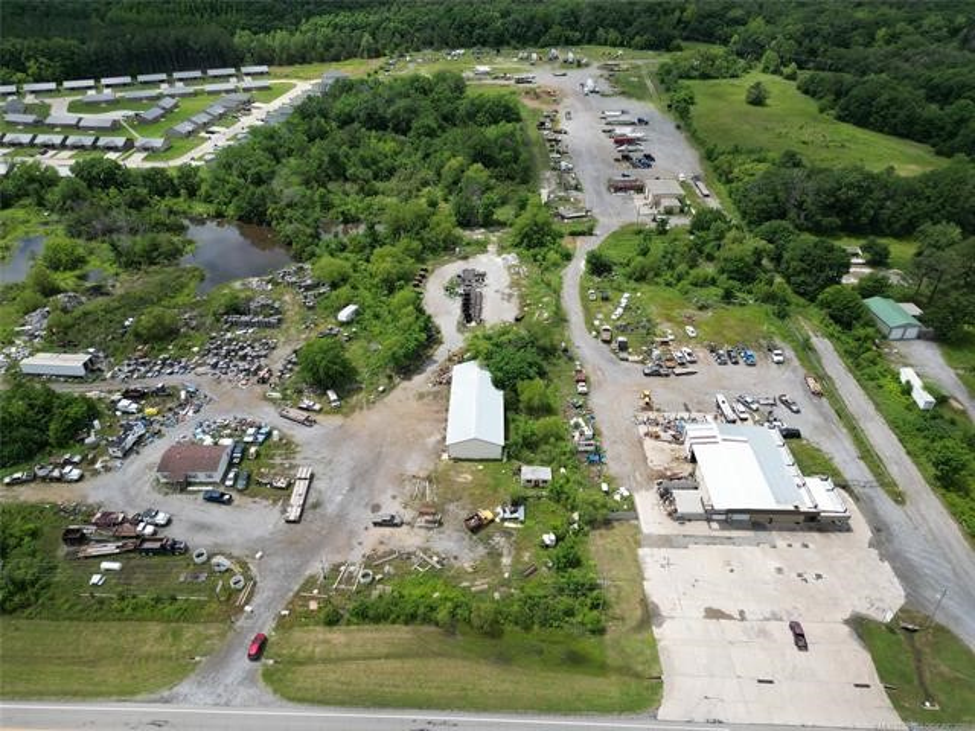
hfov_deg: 71.6
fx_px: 676
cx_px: 488
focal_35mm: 24
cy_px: 366
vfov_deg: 56.8
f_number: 1.7
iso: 130
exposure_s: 1/3200
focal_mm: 6.72
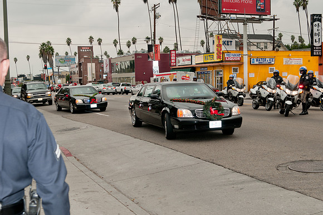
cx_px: 162
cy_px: 108
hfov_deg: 38.9
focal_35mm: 51
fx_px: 457
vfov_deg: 26.4
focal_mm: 34
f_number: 6.3
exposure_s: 1/320
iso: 200
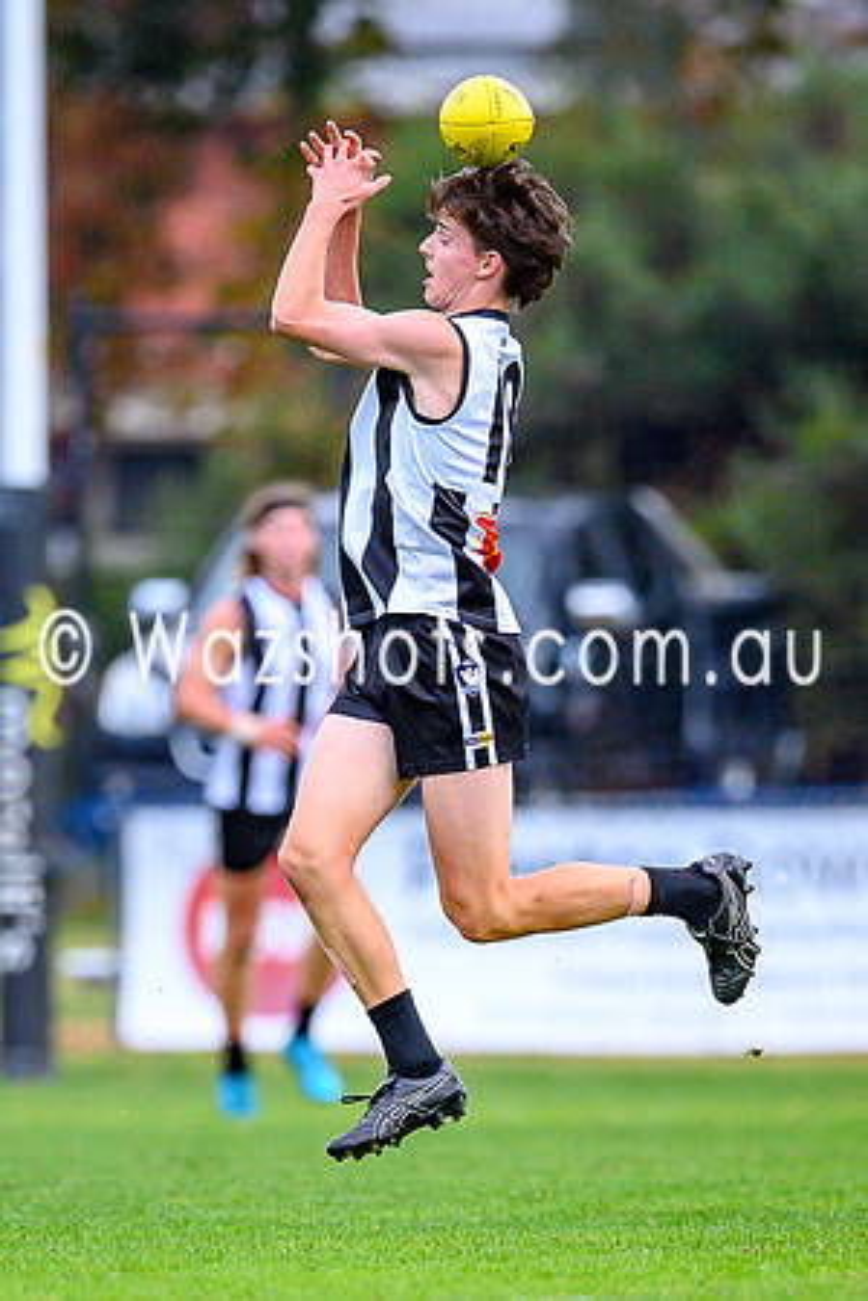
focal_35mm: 1165
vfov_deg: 1.8
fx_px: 42129
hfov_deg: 1.2
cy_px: 948
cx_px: 479
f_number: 4
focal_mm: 500
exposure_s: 1/1250
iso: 2800
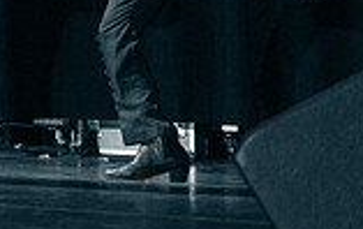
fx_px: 1418
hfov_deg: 13.0
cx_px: -315
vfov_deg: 9.0
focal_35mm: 143
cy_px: -117
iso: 4000
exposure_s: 1/800
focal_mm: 36
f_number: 2.8
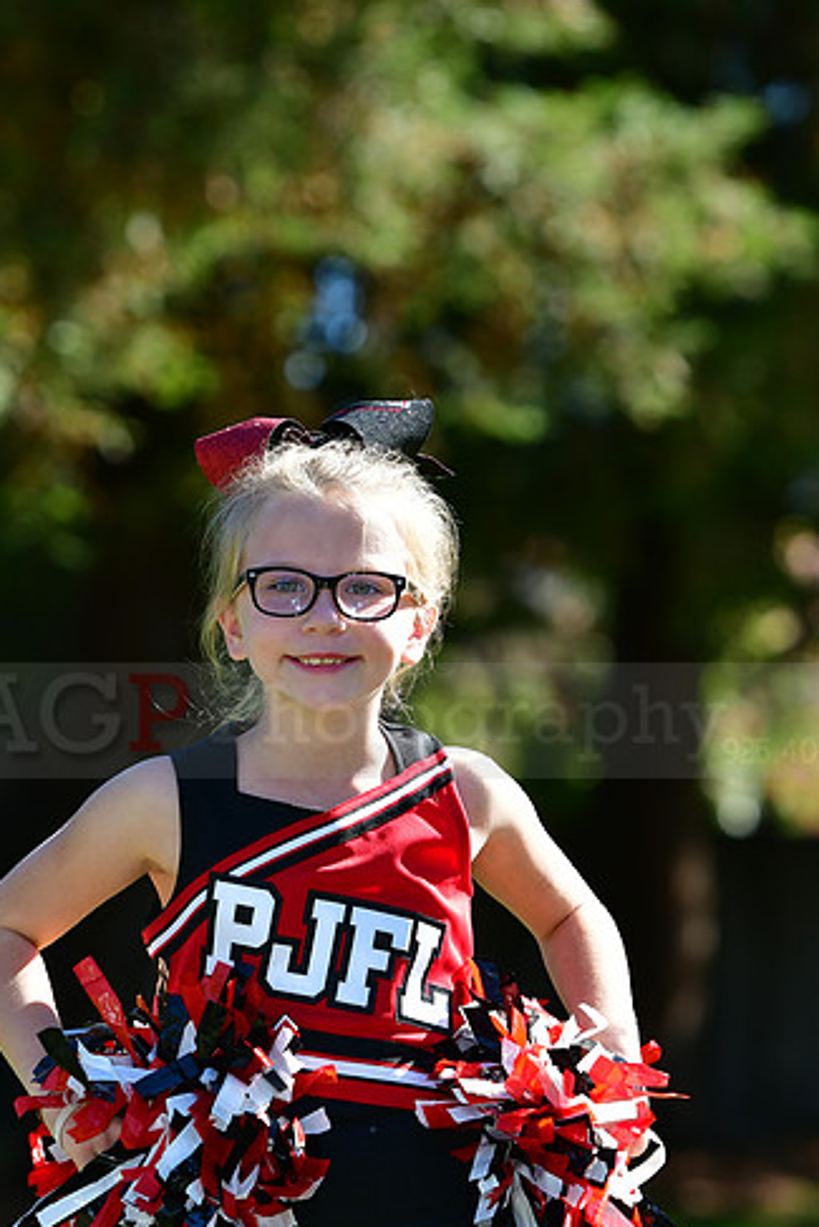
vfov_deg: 7.0
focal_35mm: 295
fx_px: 10045
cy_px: 698
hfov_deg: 4.7
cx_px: 394
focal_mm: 165
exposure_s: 1/1000
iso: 400
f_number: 4.5
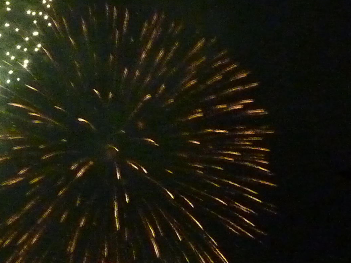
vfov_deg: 6.7
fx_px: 2241
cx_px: 8
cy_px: 132
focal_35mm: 221
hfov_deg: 8.9
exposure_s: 1/8
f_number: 4
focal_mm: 10.3
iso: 800
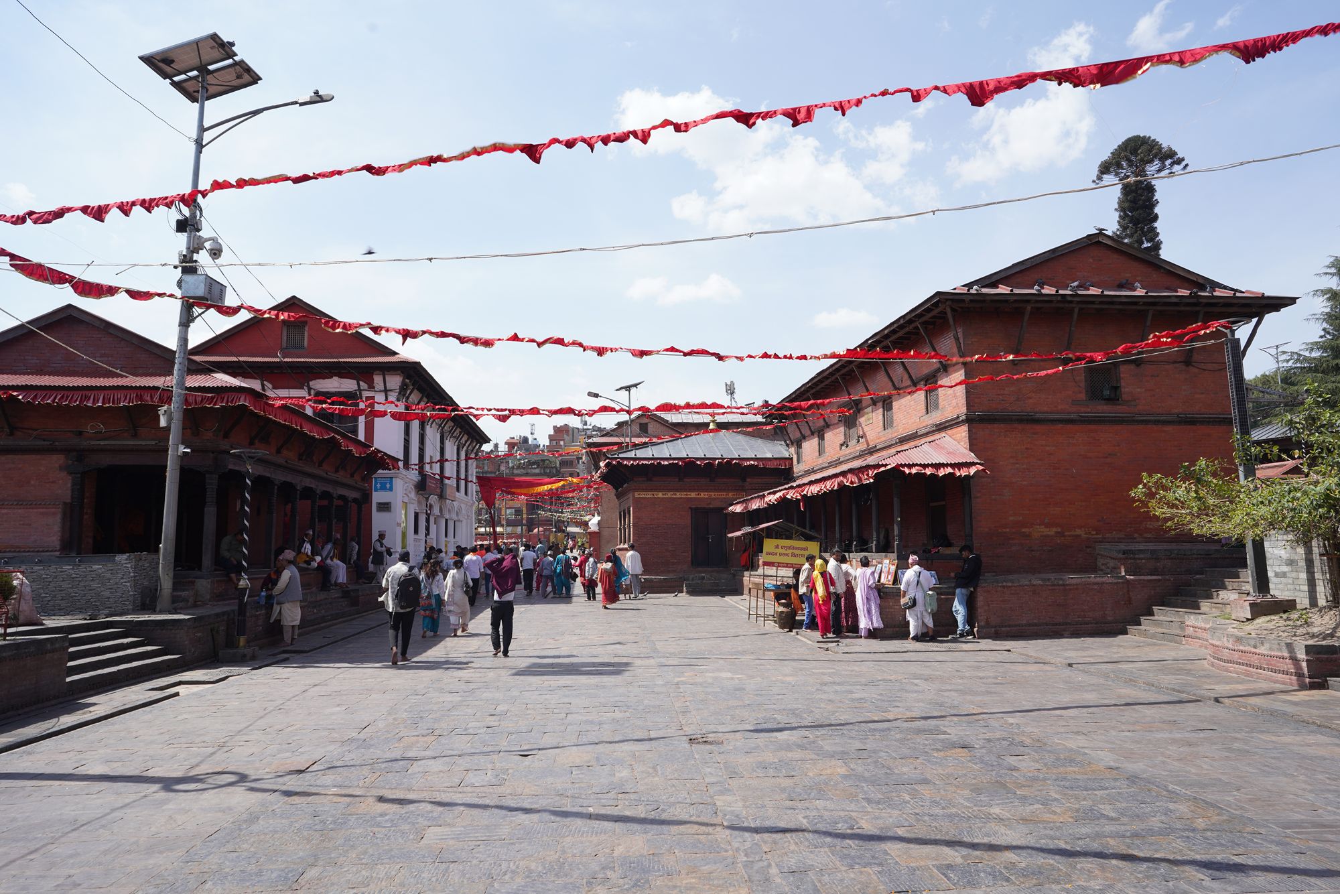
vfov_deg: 53.1
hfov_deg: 73.7
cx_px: 670
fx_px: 893
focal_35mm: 24
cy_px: 447
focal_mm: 24
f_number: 11
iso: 100
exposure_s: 1/100
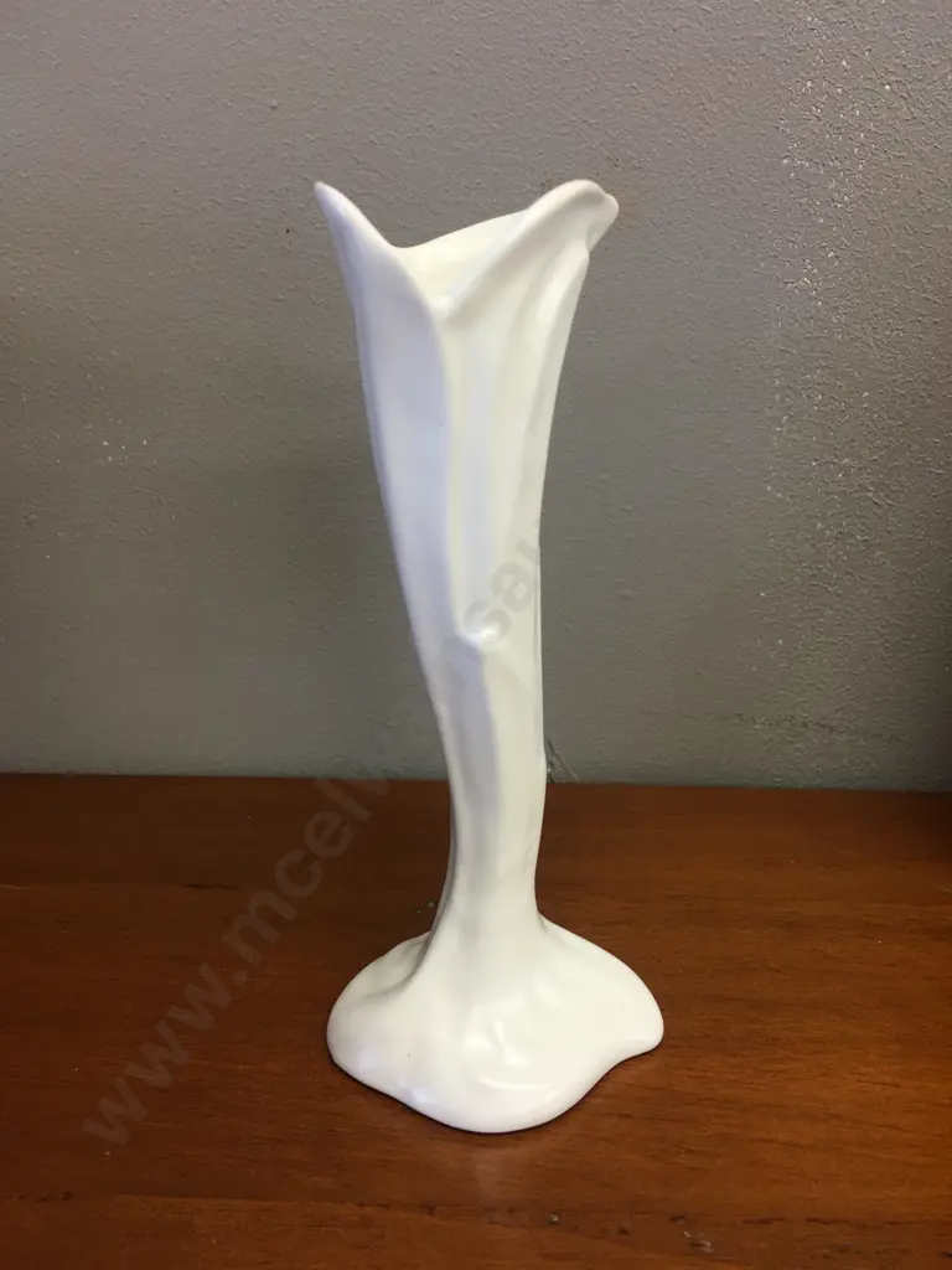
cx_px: 476
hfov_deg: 48.2
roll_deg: -1.0
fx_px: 1063
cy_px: 635
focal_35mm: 29
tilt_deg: -19.6
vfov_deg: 61.7
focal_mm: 4.15
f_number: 2.2
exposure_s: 1/17
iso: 32
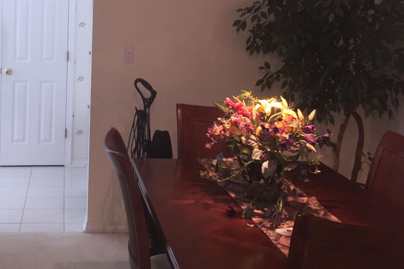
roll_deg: -3.0
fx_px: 628
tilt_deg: -5.1
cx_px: 139
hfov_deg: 35.3
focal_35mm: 56
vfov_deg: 23.8
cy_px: 51
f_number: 2.2
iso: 80
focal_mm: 4.15
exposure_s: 1/30
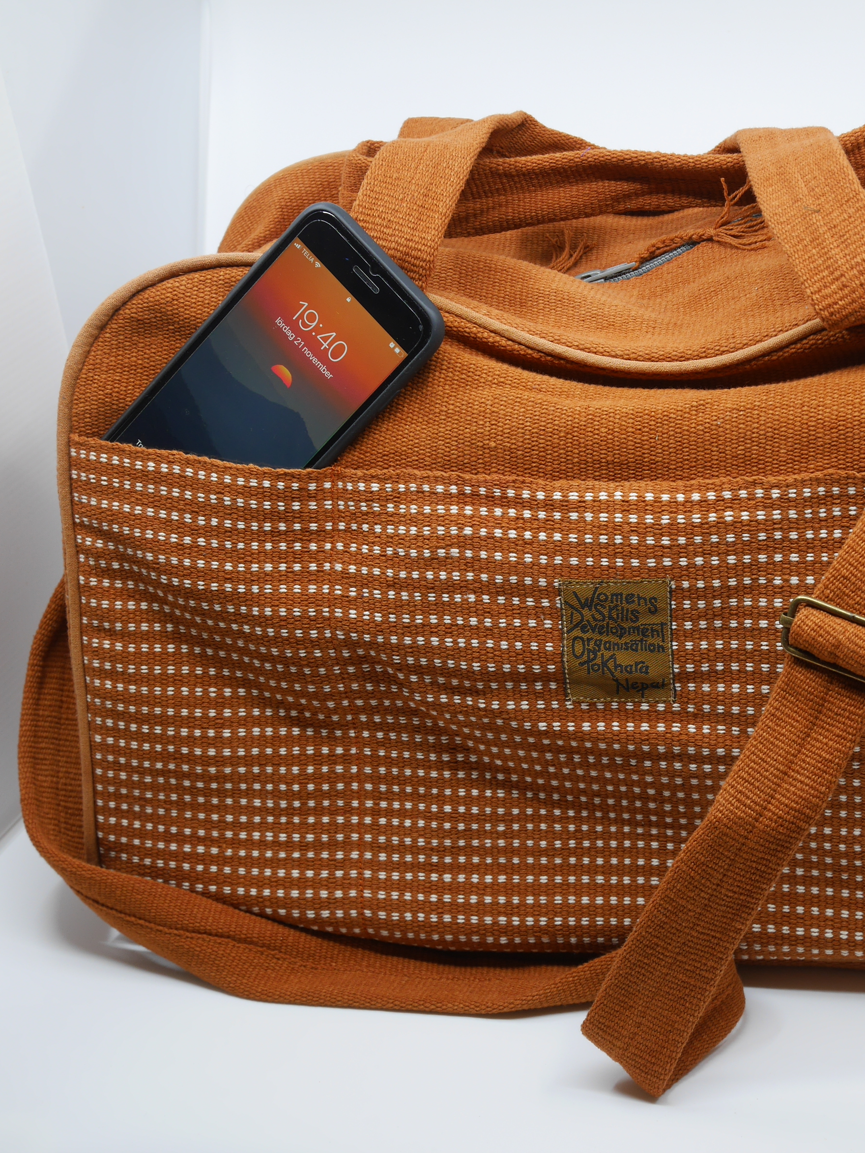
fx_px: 2166
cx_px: 635
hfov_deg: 22.4
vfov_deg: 29.8
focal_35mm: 65
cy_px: 584
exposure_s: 1/60
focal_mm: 24
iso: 200
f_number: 5
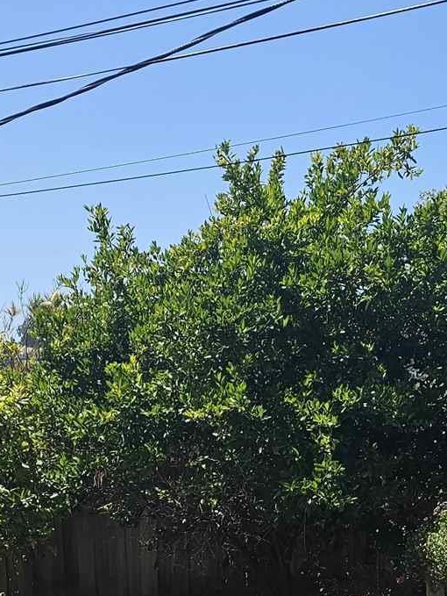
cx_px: 250
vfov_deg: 22.8
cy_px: 735
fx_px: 1342
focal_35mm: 78
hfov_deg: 18.9
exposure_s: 1/2000
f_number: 1.7
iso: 32
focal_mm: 6.3
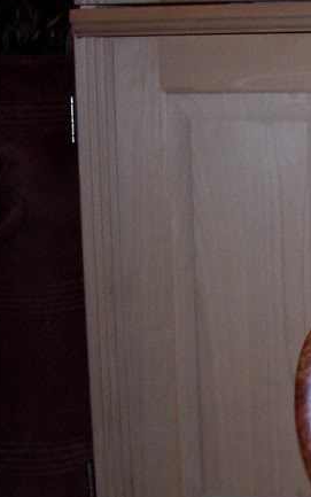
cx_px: 402
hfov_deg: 13.7
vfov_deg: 22.5
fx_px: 1246
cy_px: 308
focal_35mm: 92
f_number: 2.8
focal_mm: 5.6
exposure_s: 1/60
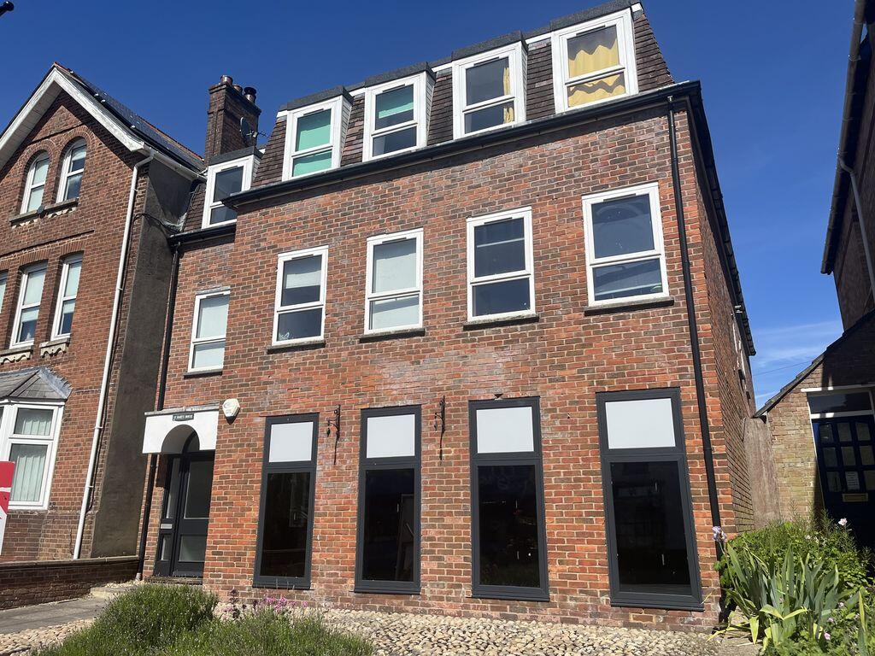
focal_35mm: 26
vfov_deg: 53.1
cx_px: 438
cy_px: 328
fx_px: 657
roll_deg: -0.2
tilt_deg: +16.4
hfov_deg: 67.3
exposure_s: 1/4651
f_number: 1.6
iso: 50
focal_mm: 5.1
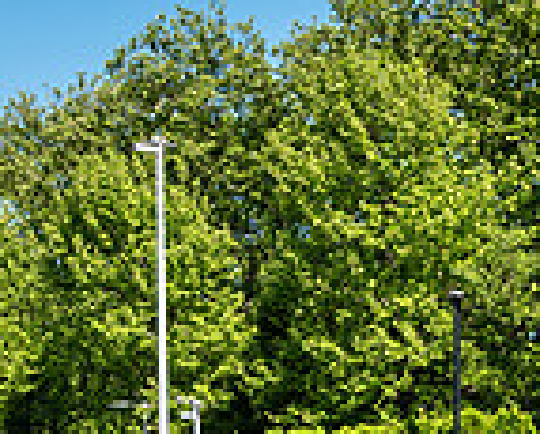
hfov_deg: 14.6
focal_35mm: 128
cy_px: 685
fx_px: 2050
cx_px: 634
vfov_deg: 11.5
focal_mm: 31
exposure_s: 1/1000
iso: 200
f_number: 4.5
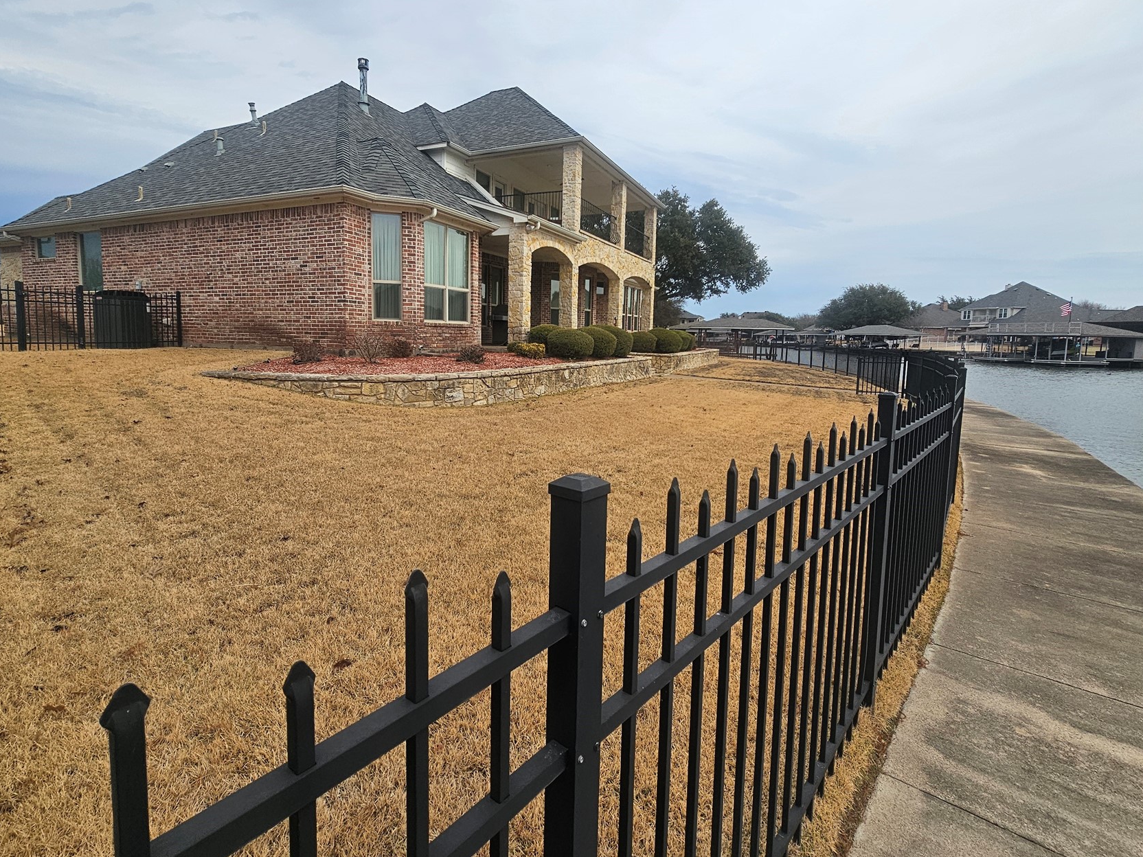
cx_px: 547
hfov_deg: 94.4
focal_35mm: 16
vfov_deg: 77.8
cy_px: 379
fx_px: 528
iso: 50
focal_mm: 2.2
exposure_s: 1/2510
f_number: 2.2
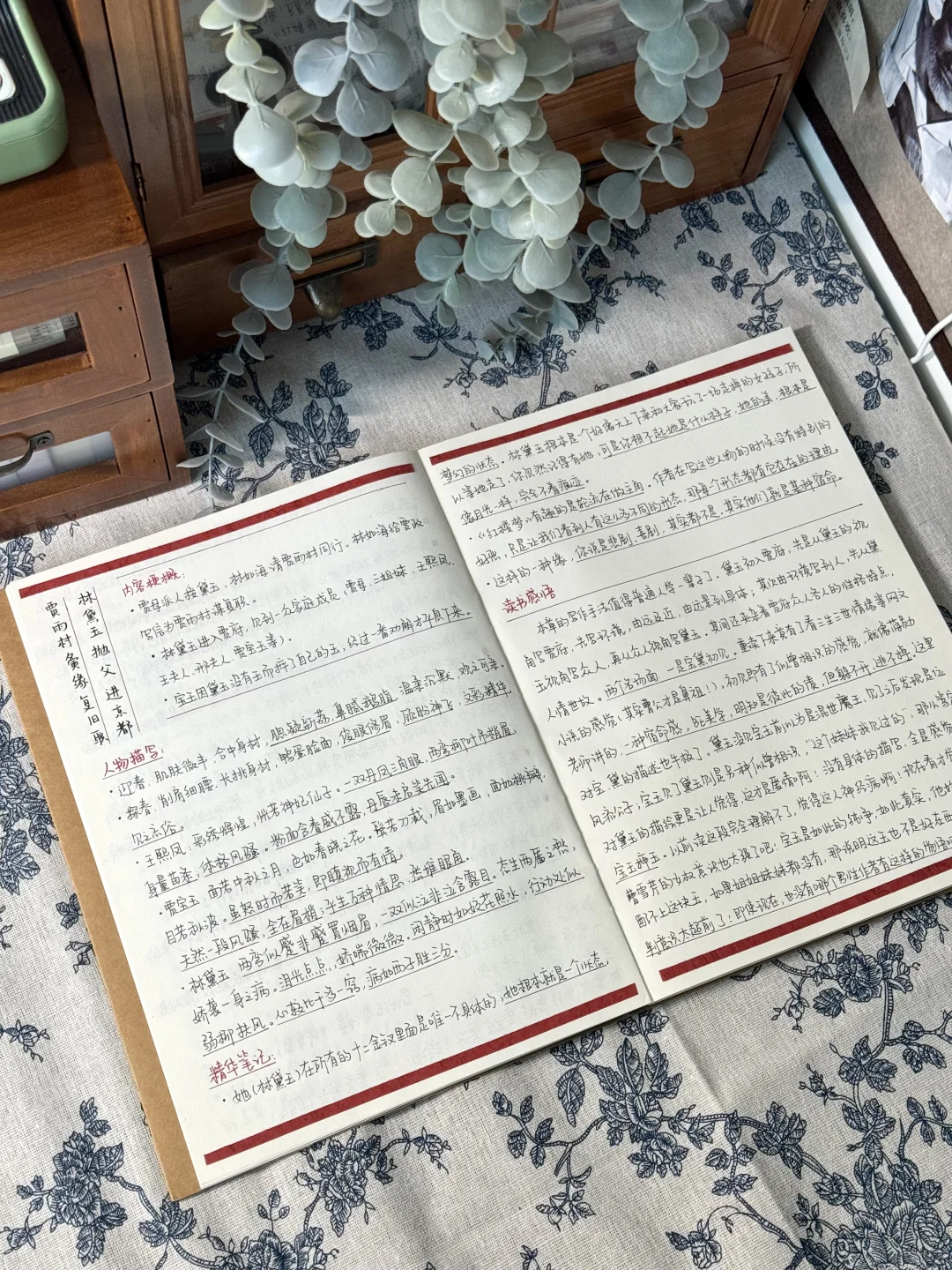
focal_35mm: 48
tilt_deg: -66.4
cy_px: 635
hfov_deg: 30.3
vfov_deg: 39.7
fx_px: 1760
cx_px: 476
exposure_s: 1/89
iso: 100
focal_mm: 6.86
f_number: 1.78
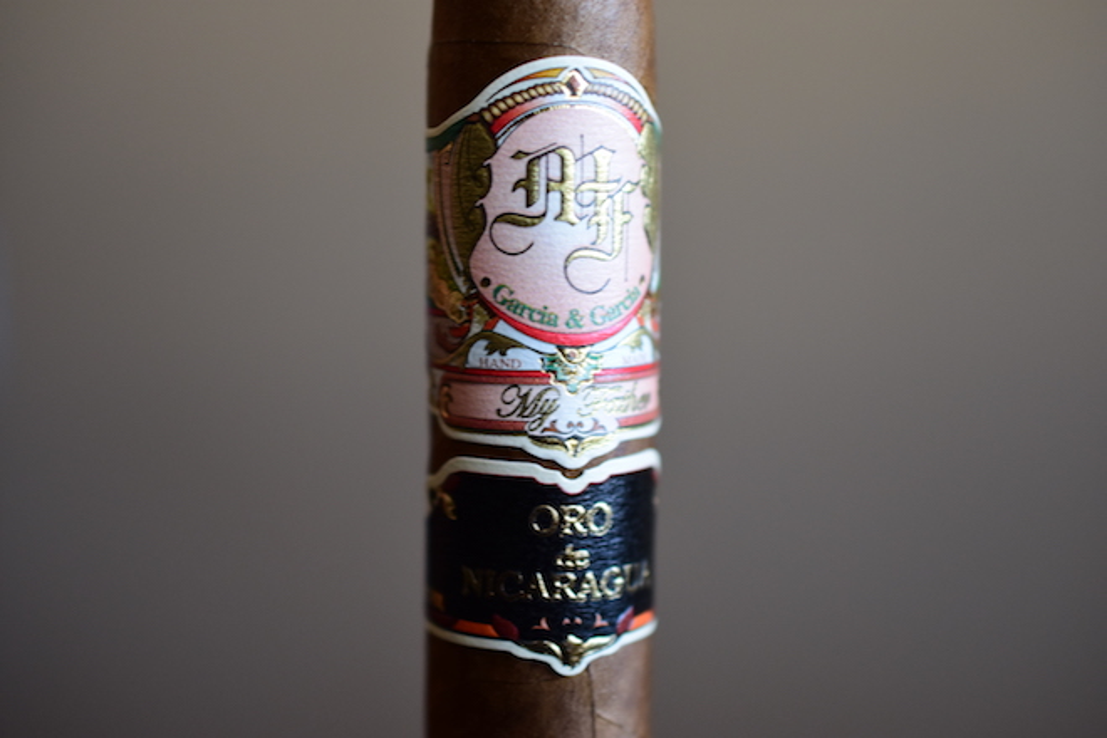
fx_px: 1845
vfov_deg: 22.6
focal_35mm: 60
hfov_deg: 33.4
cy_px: 369
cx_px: 554
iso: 640
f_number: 3.2
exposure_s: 1/30
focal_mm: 40
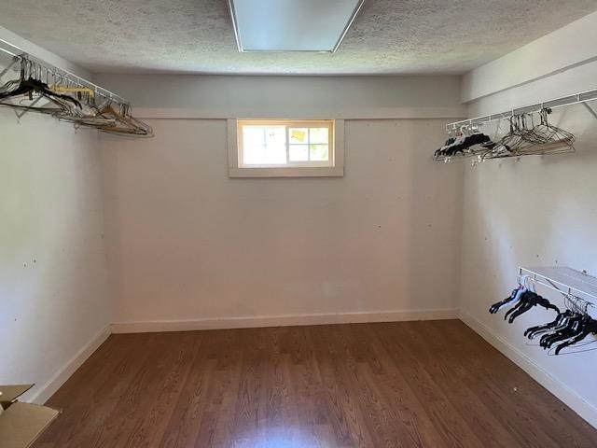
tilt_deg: -6.3
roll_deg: +1.4
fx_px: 448
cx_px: 298
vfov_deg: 53.1
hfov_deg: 67.3
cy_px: 224
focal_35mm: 26
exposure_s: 1/40
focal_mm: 4.25
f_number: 1.8
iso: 400
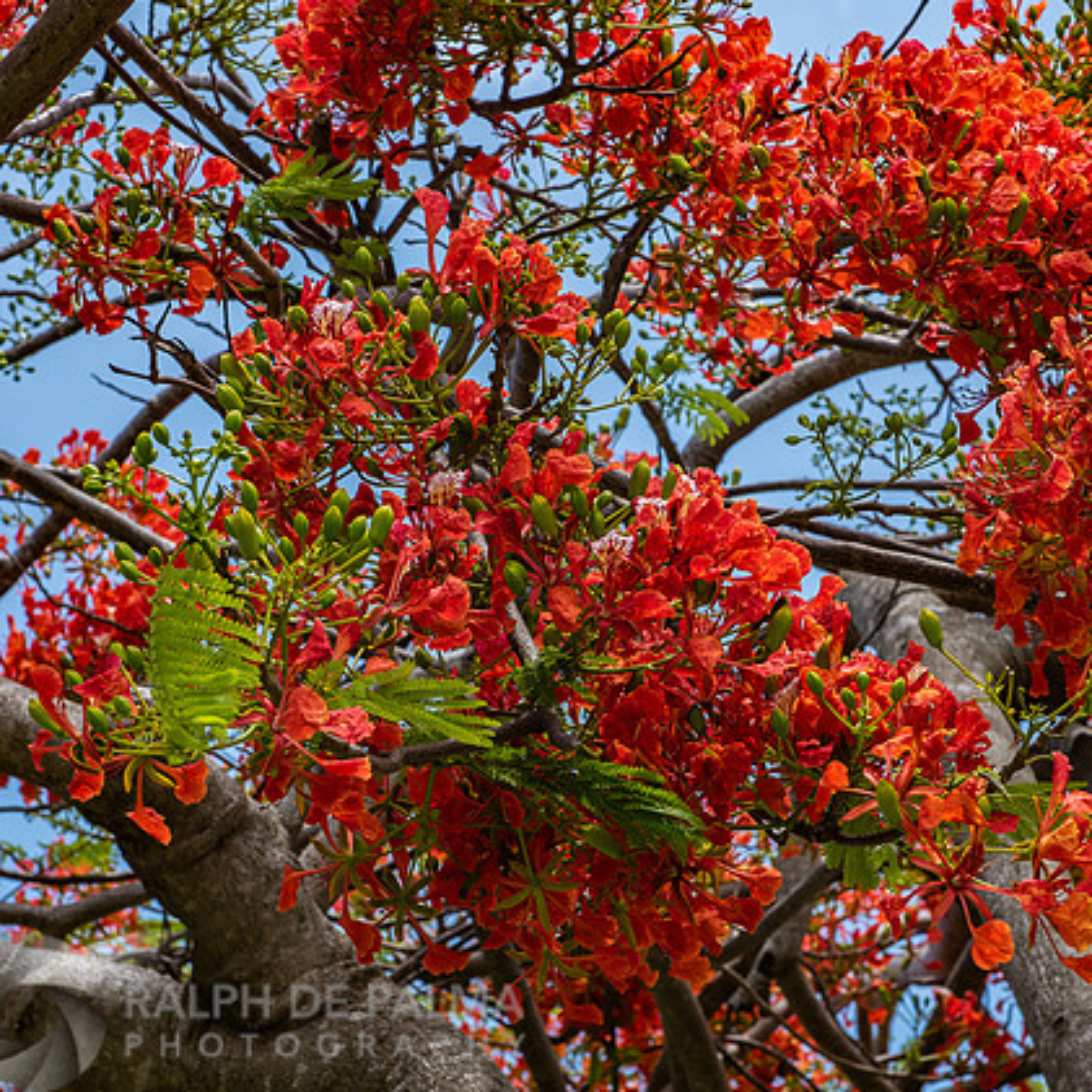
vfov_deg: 17.6
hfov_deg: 17.6
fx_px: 3533
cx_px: 544
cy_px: 595
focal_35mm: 99
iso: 100
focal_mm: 70
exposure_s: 1/200
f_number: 9
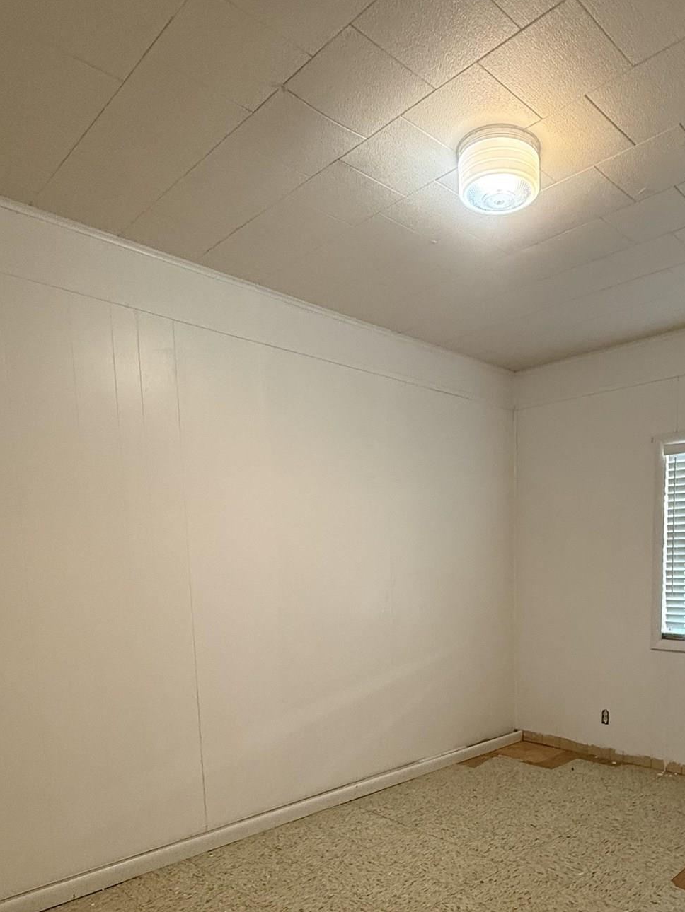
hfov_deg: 53.4
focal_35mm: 25
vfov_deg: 66.4
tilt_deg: -7.2
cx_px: 475
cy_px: 647
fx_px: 659
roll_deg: +1.2
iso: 500
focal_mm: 2.22
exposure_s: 1/60
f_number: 2.2
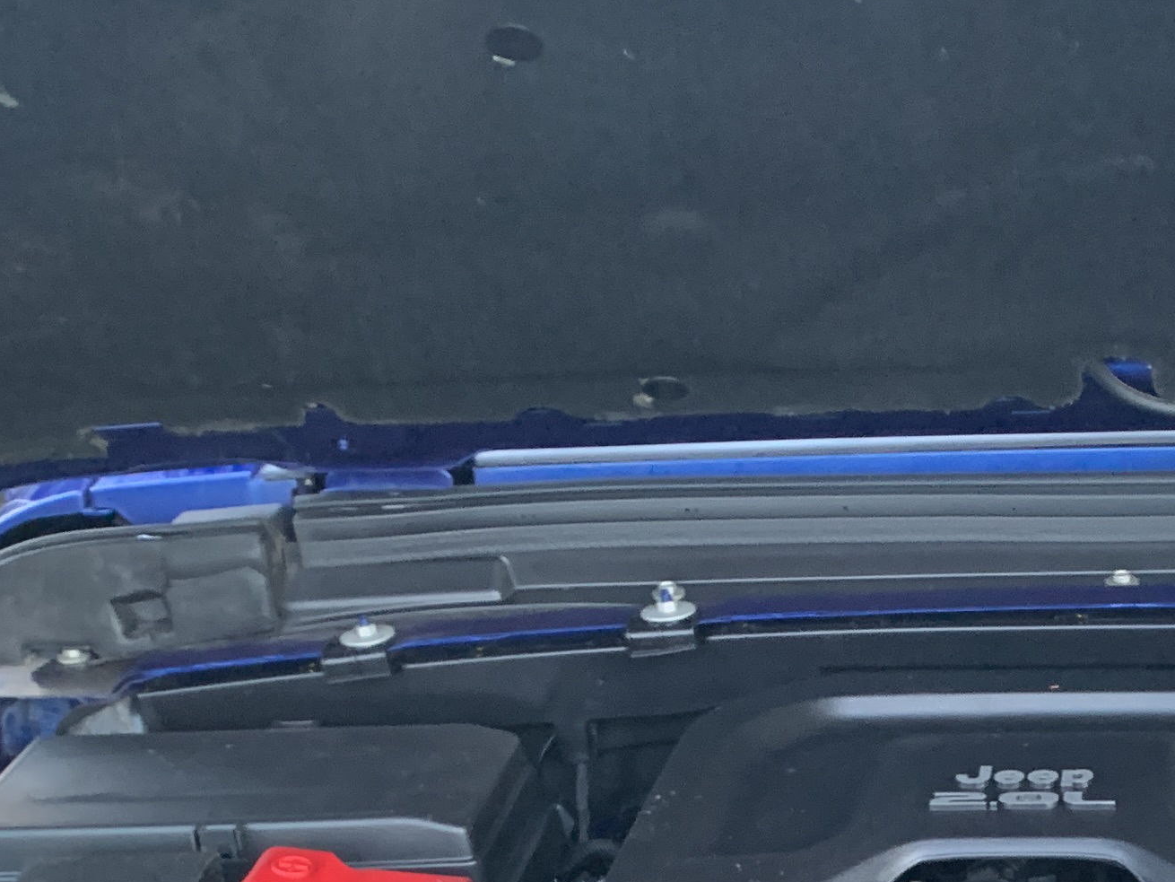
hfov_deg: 23.6
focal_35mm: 80
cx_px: 1118
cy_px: 1153
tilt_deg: -29.0
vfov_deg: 17.3
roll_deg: +0.6
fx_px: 2716
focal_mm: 4.25
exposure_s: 1/60
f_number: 1.8
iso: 250
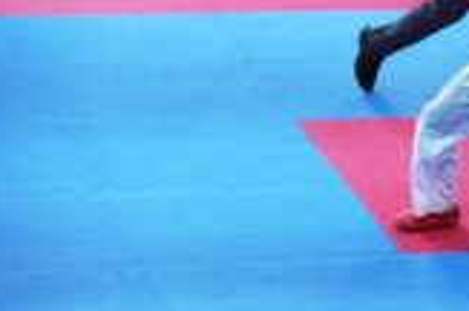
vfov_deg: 5.1
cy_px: 55
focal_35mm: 270
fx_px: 3511
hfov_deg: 7.6
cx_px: 558
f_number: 3.5
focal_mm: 110
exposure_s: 1/800
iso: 3200
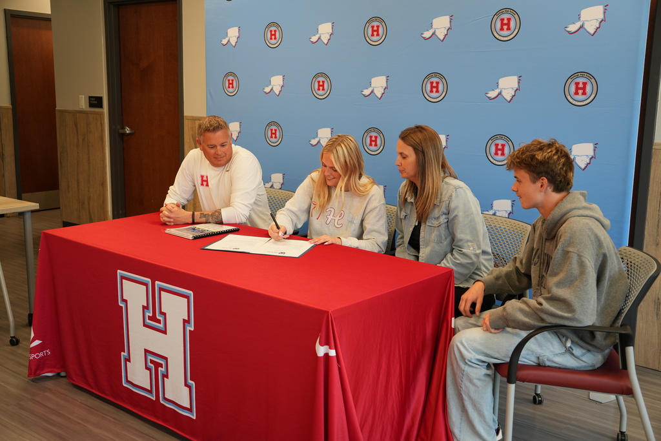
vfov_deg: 34.3
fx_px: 713
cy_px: 220
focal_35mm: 39
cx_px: 330
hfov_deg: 49.7
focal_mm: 25.9
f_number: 2.8
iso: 160
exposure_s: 1/60
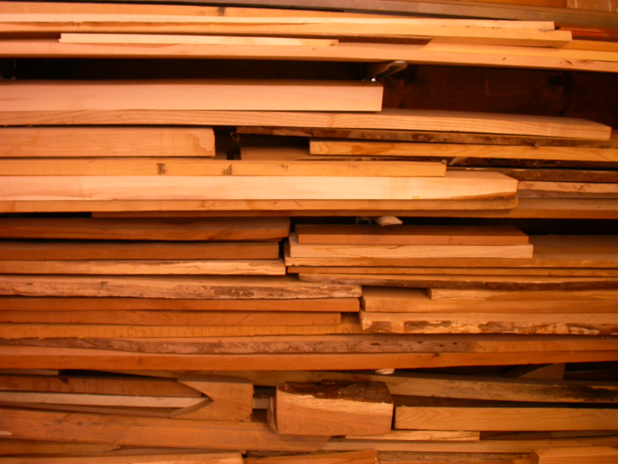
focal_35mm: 43
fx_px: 768
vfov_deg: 33.6
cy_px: 232
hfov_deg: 43.9
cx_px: 309
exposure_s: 1/6.9
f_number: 2.7
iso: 100
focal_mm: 8.9
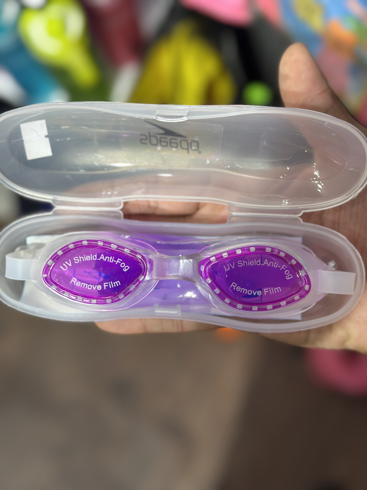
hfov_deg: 30.3
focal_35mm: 48
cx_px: 184
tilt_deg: -73.9
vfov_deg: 39.7
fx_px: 679
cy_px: 245
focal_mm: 6.86
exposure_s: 1/100
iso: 80
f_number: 1.78
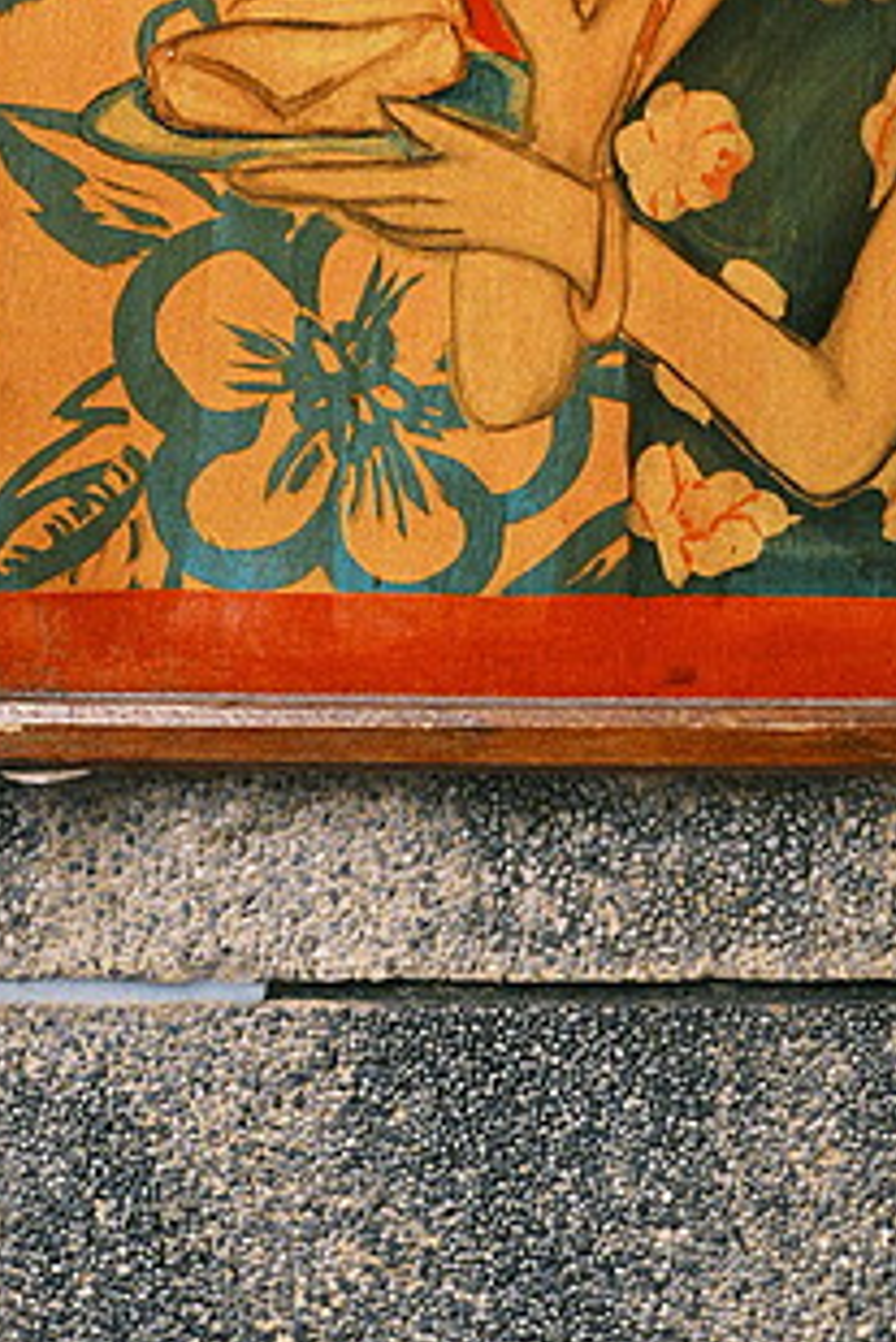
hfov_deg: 10.4
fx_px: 4922
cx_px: 727
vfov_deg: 13.7
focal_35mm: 132
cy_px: -1152
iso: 200
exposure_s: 1/125
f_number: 2.5
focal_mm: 35
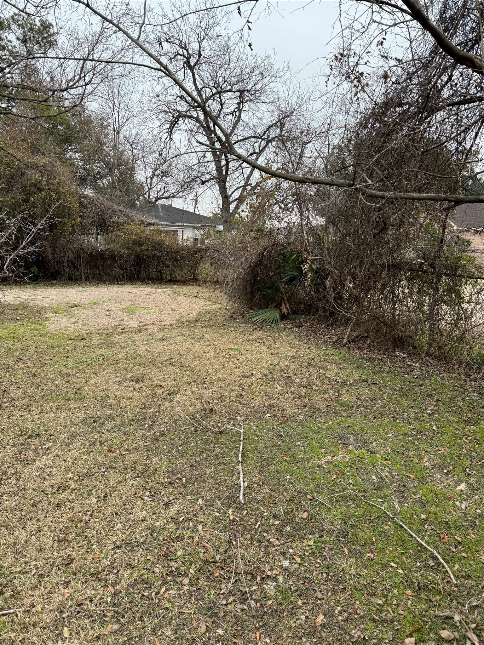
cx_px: 242
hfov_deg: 56.8
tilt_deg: -11.9
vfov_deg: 71.6
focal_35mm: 24
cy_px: 322
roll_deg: -0.8
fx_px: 447
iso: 64
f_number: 1.78
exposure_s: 1/121
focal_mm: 6.86
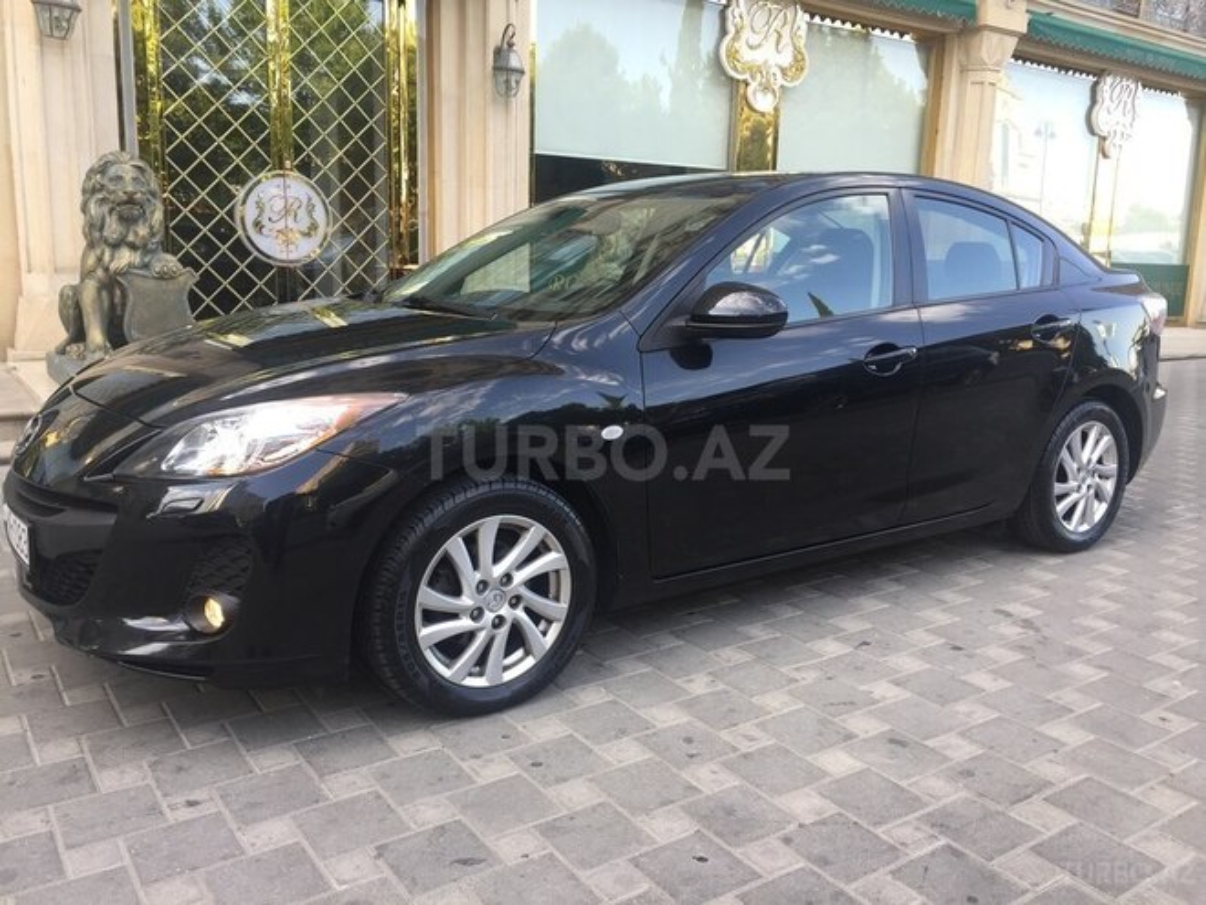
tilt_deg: -11.1
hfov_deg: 61.7
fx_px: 1010
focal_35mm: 29
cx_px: 603
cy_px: 452
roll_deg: -1.6
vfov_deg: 48.2
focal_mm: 4.15
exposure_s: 1/109
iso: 32
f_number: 2.2
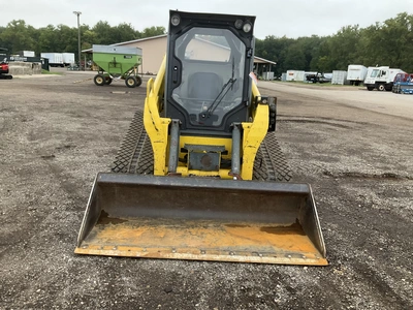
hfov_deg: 61.7
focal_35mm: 29
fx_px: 346
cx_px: 206
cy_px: 155
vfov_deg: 48.2
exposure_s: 1/122
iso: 50
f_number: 1.8
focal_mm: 3
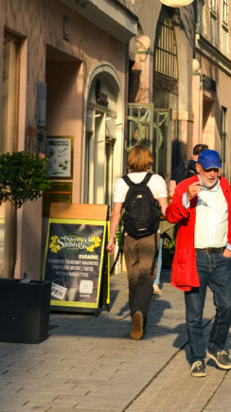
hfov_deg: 7.2
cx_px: 258
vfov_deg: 12.8
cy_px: 0
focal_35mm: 166
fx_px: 1814
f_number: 7.1
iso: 125
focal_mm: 45
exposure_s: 1/125
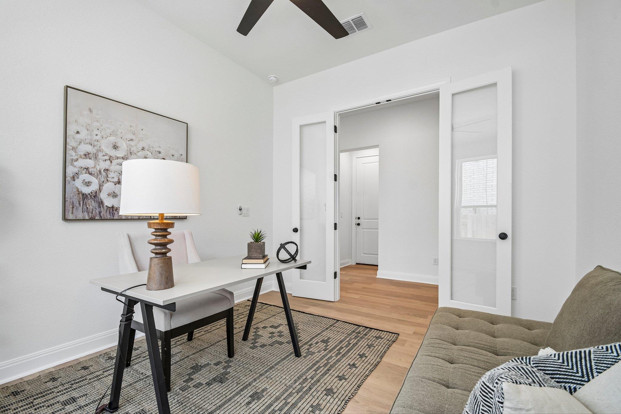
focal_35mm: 15
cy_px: 207
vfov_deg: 77.3
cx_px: 310
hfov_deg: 100.4
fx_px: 259
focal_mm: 10
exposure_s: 1/25
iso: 400
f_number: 8
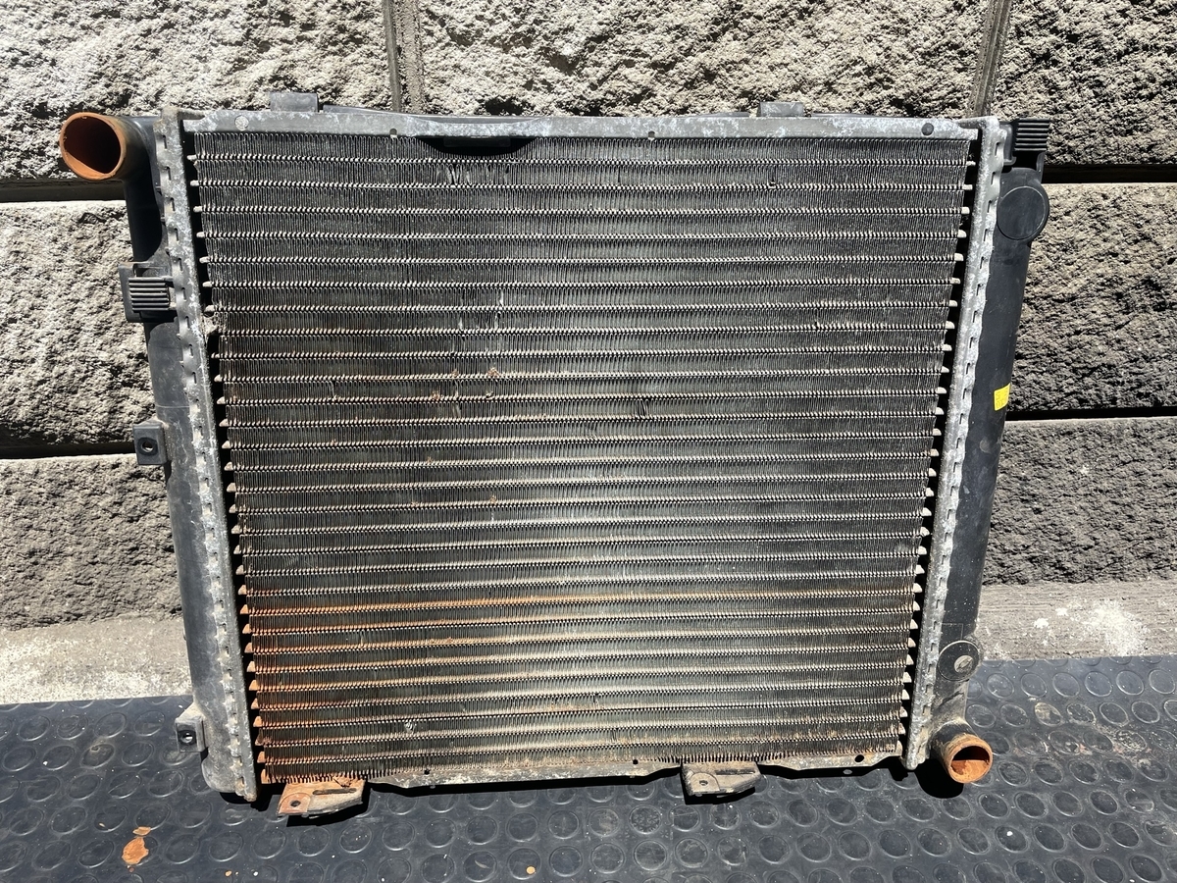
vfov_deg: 53.1
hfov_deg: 67.3
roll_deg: +0.3
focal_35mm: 26
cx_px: 588
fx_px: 884
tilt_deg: -32.0
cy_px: 442
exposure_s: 1/1642
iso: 32
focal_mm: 4.2
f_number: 1.6
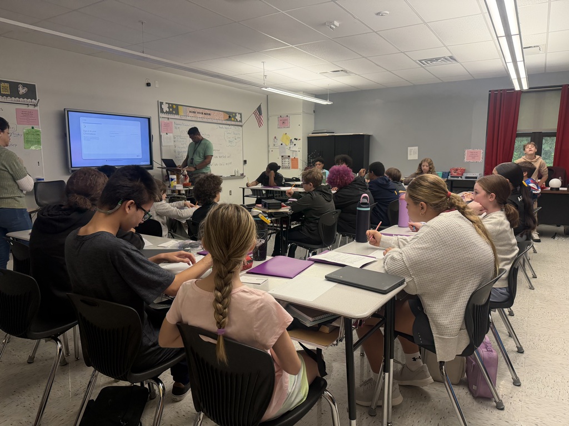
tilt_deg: -8.4
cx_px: 284
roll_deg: +0.2
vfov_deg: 56.8
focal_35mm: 24
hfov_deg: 71.6
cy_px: 213
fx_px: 394
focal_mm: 6.76
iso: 200
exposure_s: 1/115
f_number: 1.78
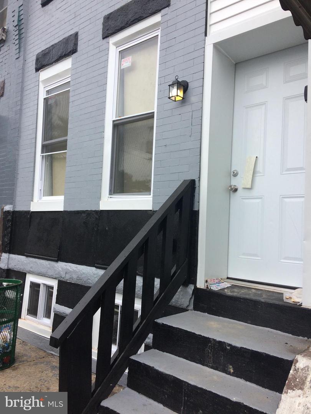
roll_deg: -1.3
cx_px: 156
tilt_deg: +4.1
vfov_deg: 61.7
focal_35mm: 29
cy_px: 207
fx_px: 347
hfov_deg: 48.2
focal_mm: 4.15
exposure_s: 1/820
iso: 32
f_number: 2.2
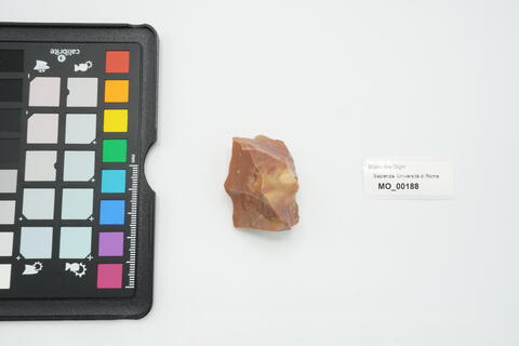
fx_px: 497
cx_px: 260
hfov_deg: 55.1
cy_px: 173
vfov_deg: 38.4
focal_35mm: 34
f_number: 16
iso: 100
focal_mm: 23
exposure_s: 1/10
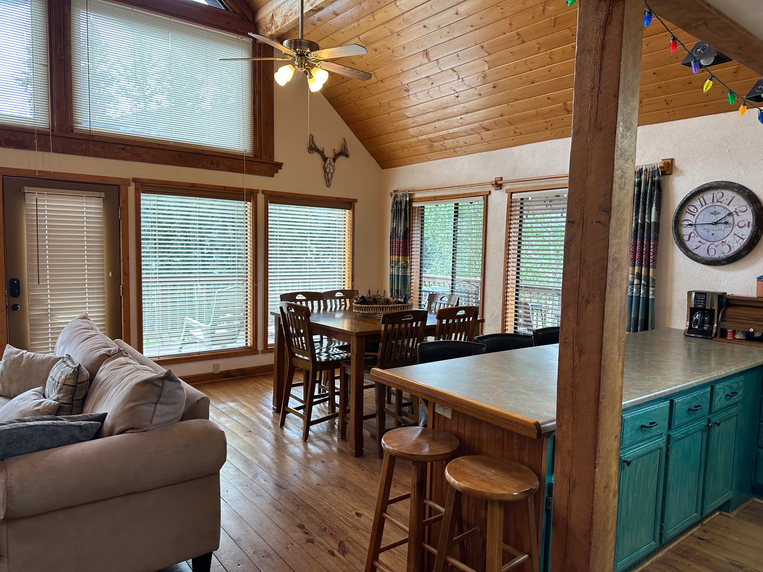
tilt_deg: -4.5
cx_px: 382
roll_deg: -1.3
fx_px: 529
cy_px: 286
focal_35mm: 24
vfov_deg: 56.8
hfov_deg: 71.6
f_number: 1.78
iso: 100
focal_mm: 6.86
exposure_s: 1/120
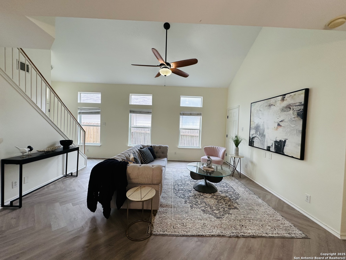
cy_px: 130
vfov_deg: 85.7
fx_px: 140
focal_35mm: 14
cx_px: 173
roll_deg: -2.2
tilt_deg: -2.1
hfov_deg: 102.1
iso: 100
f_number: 2.2
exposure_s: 1/120
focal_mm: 2.22
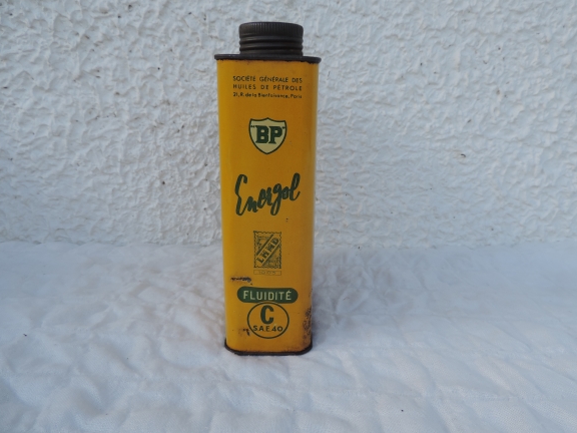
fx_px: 417
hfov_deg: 69.4
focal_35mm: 25
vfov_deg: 54.9
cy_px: 211
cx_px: 300
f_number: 3
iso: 80
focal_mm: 4.3
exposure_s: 1/500
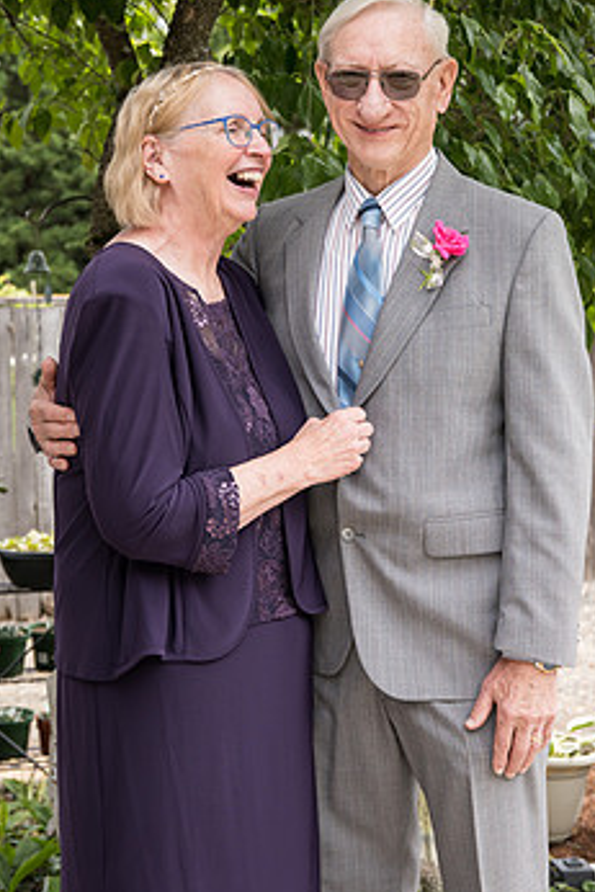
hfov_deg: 20.9
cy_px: 376
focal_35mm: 65
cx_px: 319
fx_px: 1610
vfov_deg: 30.9
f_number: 5
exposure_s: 1/500
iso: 400
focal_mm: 50
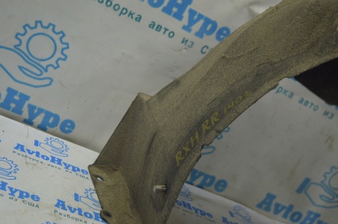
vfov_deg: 26.4
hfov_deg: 38.9
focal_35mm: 51
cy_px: 112
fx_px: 478
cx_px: 169
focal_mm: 34
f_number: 4.5
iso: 400
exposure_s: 1/40
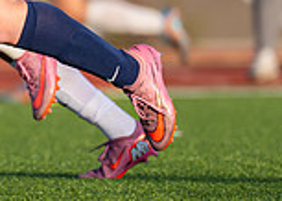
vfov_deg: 1.0
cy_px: -116
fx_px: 11819
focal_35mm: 1477
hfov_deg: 1.4
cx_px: -243
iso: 200
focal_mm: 200
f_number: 2.8
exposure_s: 1/2500
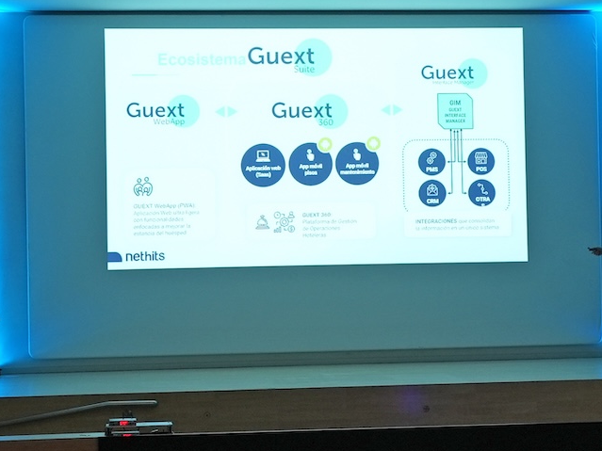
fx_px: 1634
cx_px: 328
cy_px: 207
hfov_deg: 20.9
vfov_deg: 15.7
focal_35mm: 94
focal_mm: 35
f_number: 4
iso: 800
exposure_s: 1/40
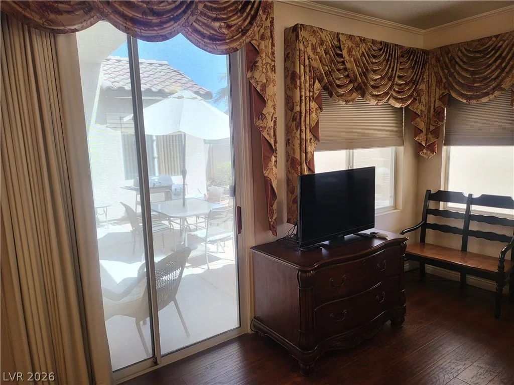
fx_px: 356
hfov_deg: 71.6
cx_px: 257
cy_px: 192
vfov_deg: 56.8
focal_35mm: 24
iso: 160
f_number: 1.8
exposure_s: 1/120
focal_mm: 5
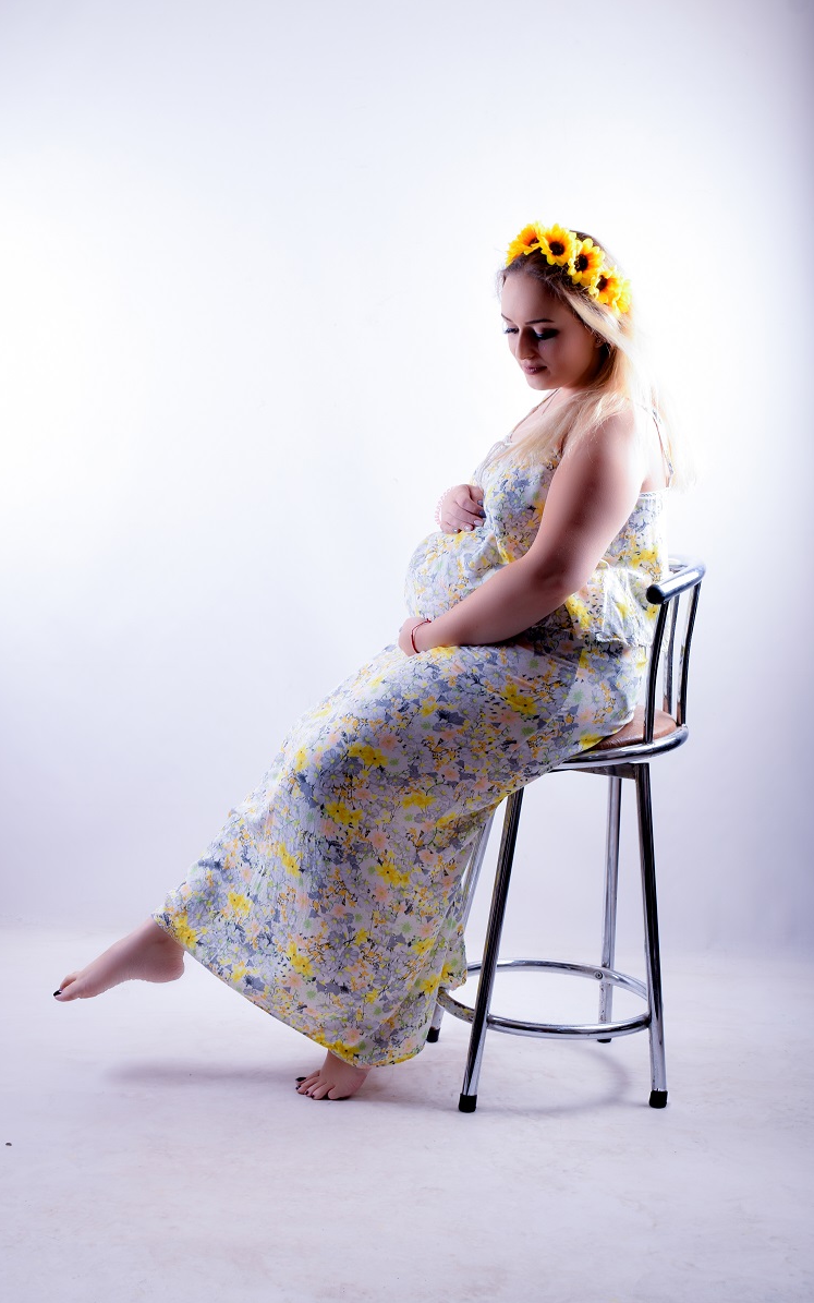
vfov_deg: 44.8
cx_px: 390
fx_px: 1580
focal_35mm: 45
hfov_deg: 28.9
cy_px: 651
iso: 100
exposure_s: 1/100
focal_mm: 29
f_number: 10
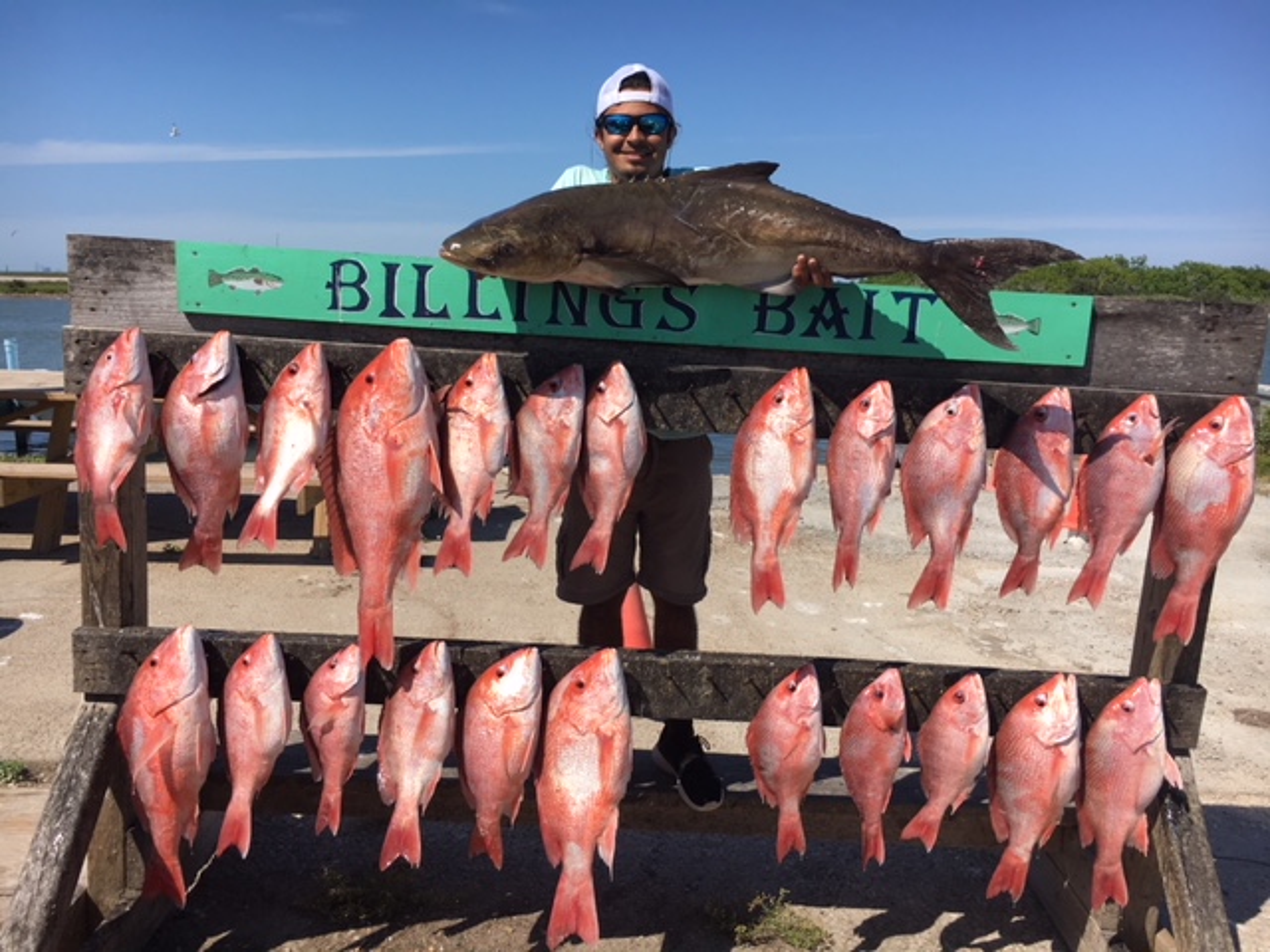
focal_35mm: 29
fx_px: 1064
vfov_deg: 48.2
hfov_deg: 61.7
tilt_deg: -8.9
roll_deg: -0.7
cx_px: 635
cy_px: 476
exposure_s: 1/2079
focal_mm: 4.15
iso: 25
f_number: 2.2
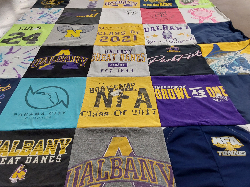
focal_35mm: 28
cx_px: 125
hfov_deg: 63.4
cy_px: 94
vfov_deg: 49.7
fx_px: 202
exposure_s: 1/60
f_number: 1.9
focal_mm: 2.91
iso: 100
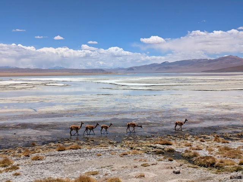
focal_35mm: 51
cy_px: 91
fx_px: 358
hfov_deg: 37.5
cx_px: 122
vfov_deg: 28.6
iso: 49
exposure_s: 1/5051
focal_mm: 5.43
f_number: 1.89
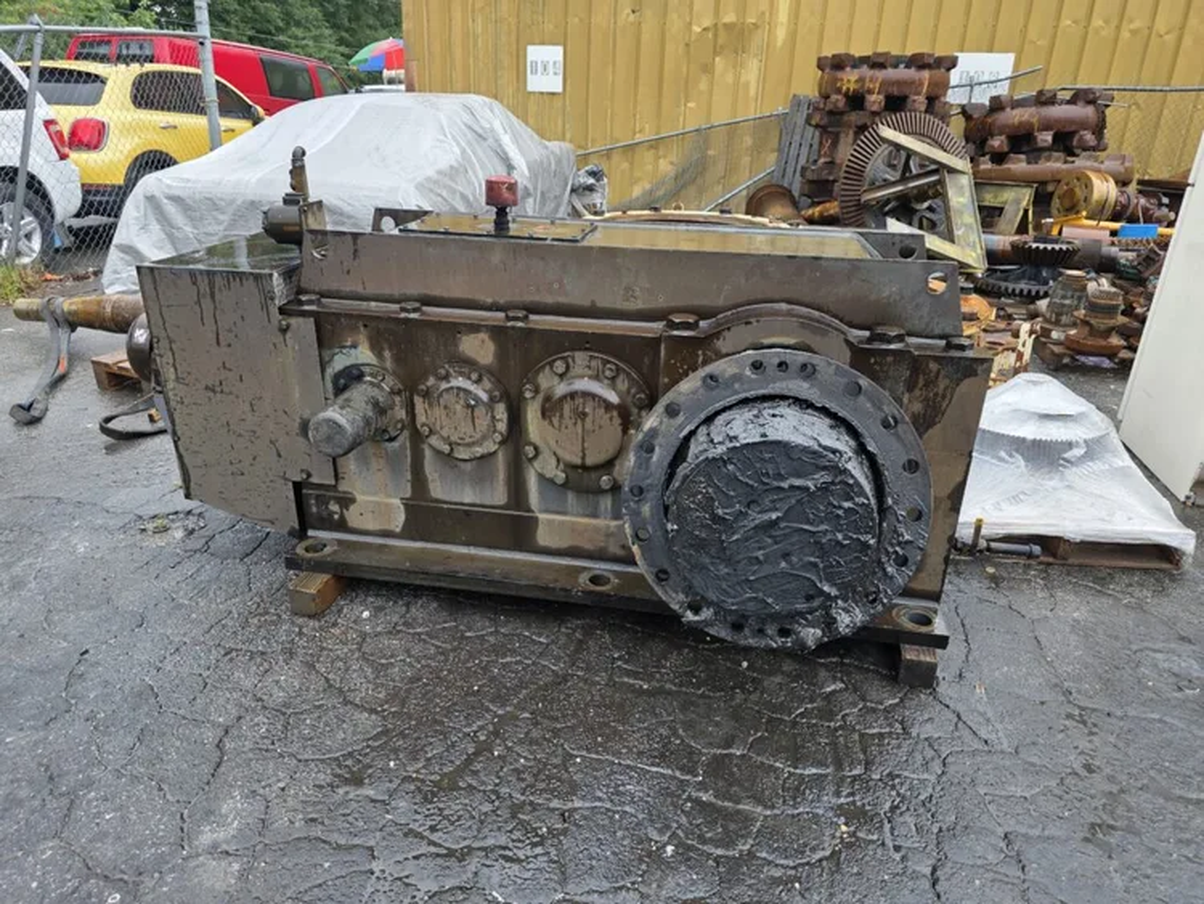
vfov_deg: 58.9
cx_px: 602
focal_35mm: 23
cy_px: 452
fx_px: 800
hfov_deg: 73.9
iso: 50
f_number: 1.7
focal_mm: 6.3
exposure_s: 1/359
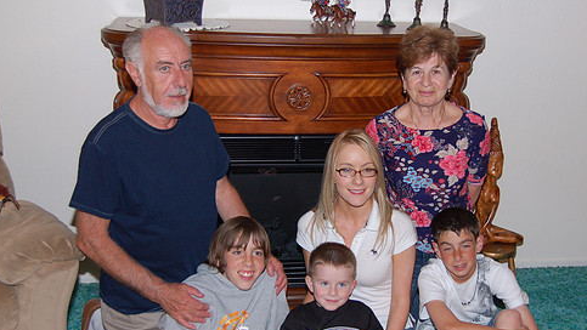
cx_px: 346
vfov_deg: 24.4
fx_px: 763
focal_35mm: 49
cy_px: 194
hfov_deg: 41.9
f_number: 4.2
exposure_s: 1/60
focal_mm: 26
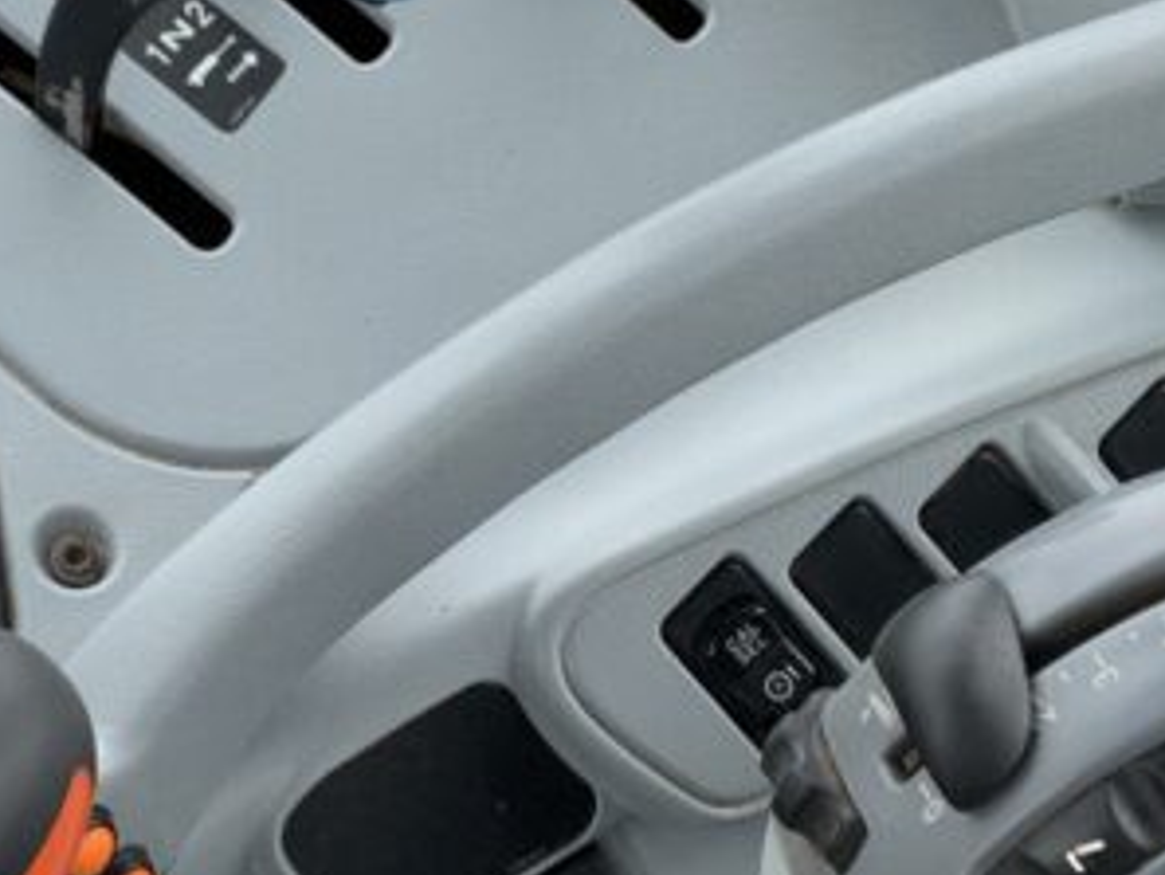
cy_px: 337
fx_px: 3367
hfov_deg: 19.6
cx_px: 459
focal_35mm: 100
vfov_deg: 14.8
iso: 25
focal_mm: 3
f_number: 1.8
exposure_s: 1/122
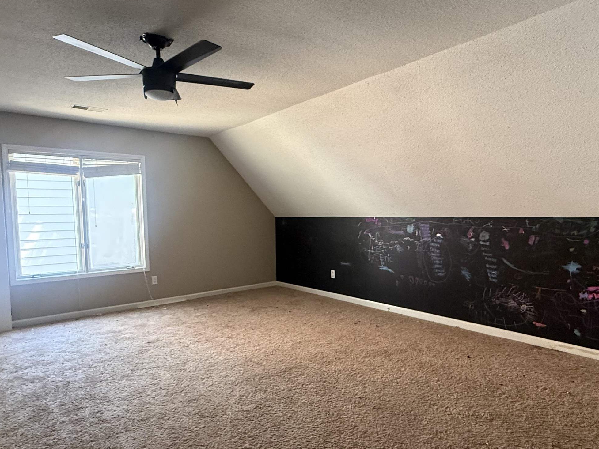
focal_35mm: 22
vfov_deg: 61.0
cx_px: 311
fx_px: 381
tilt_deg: -4.2
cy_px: 240
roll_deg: +0.3
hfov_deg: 76.4
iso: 500
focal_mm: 2.22
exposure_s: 1/60
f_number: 2.2
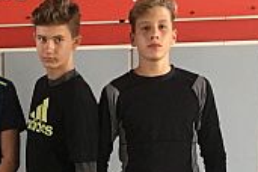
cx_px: -35
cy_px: 256
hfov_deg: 14.2
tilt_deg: -9.2
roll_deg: +1.1
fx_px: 1010
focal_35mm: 141
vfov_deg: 9.5
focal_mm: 4.15
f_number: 2.2
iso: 200
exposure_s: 1/20
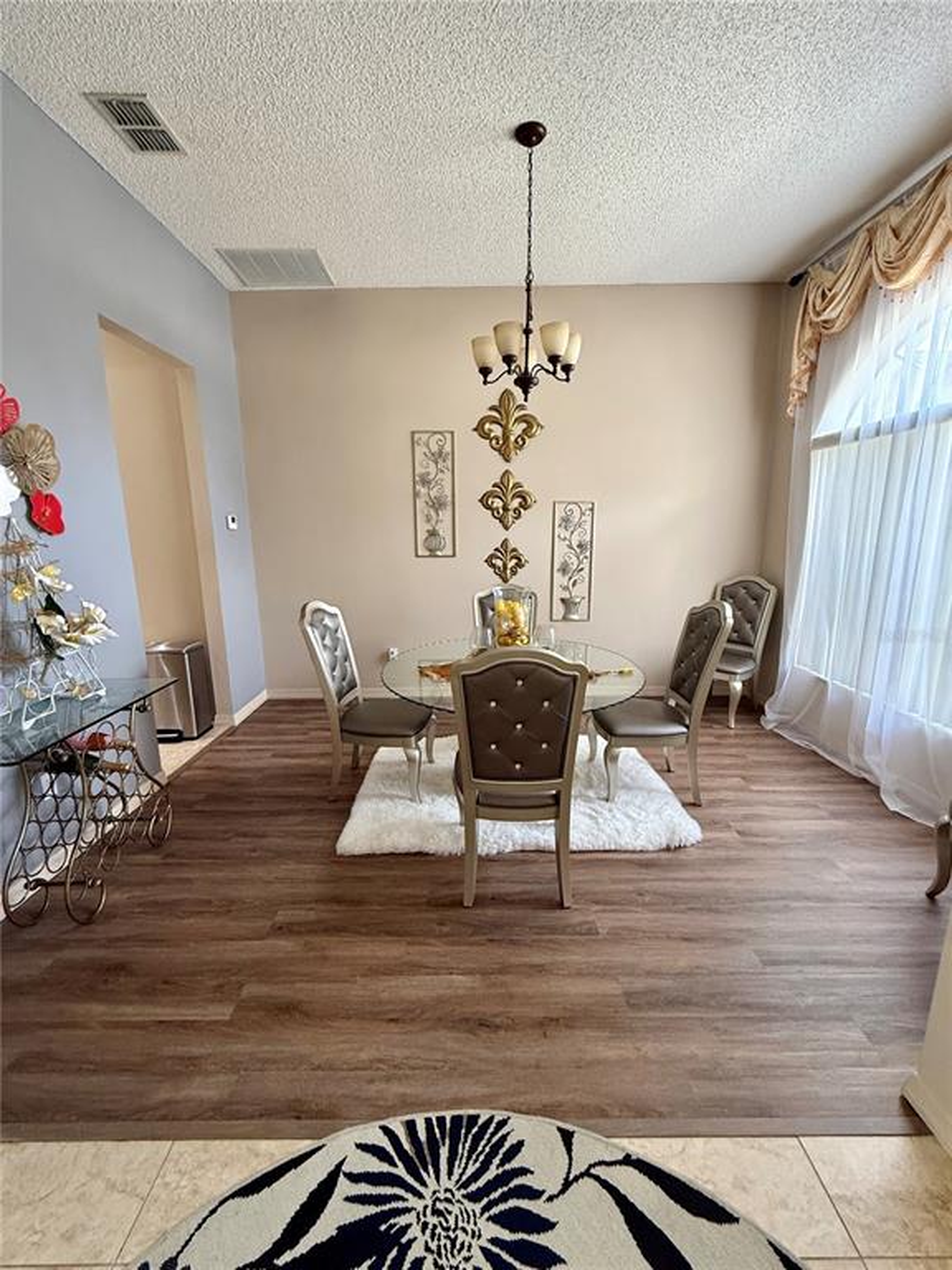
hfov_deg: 85.7
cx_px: 476
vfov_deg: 102.1
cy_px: 635
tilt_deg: -10.7
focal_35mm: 14
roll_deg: +0.7
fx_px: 513
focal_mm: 2.22
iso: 250
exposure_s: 1/60
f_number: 2.2
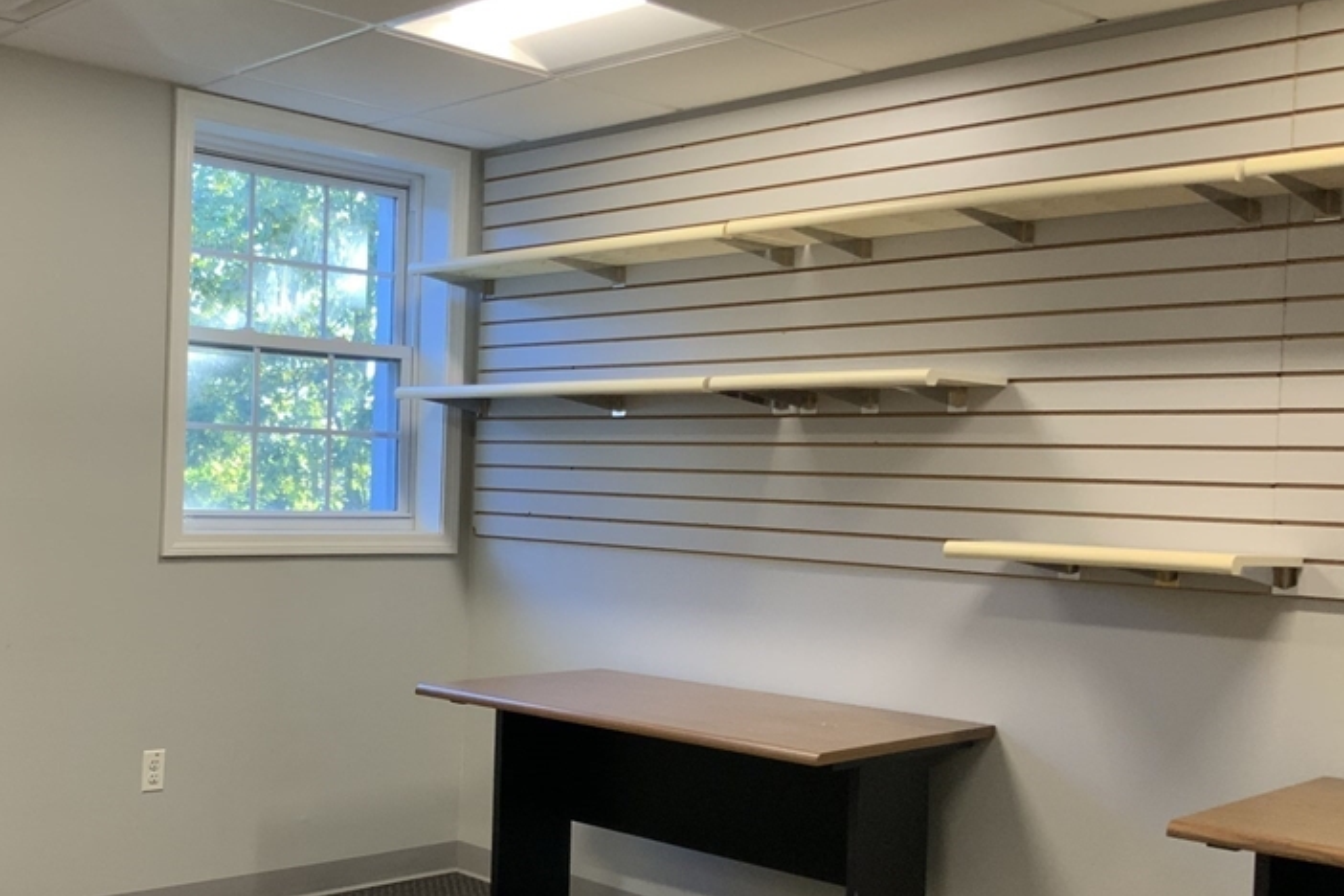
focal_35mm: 44
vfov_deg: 30.4
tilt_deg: -2.3
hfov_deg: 43.6
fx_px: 1643
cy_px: 532
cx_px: 398
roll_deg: -1.4
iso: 50
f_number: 1.8
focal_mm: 3
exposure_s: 1/60
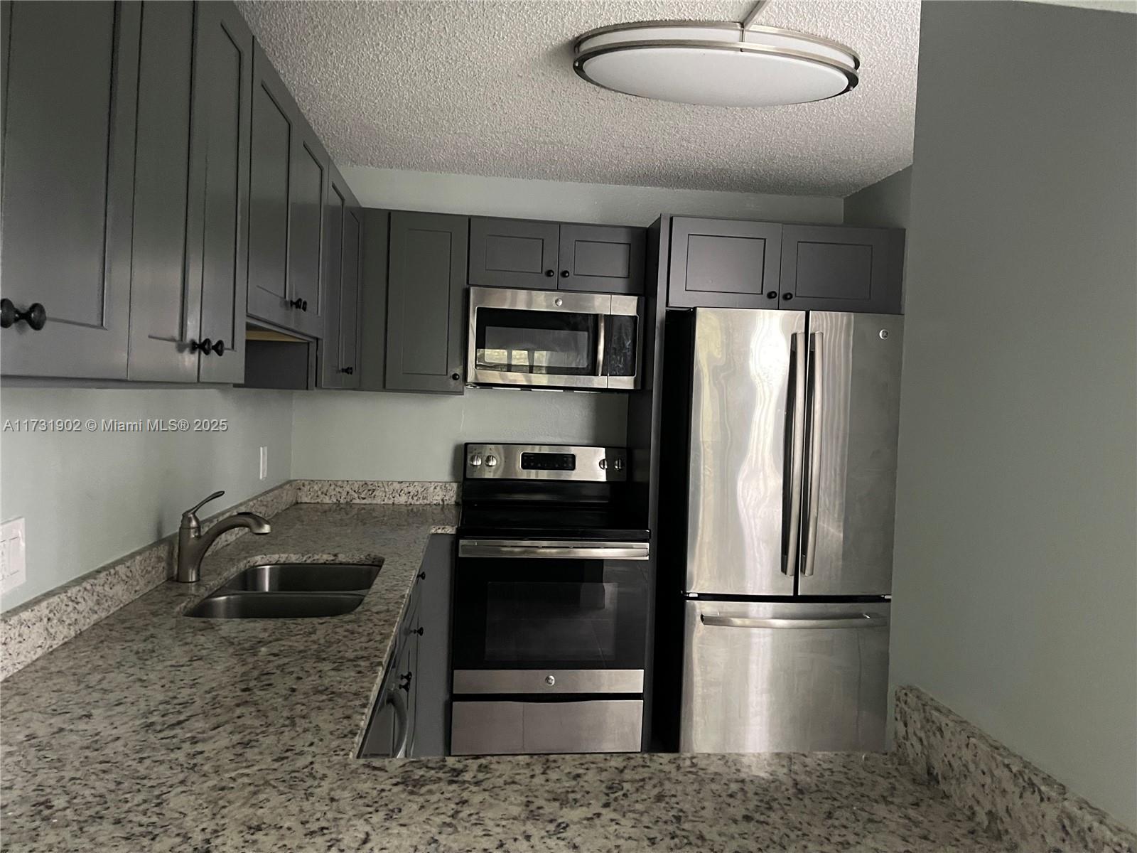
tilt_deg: -1.7
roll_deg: -1.6
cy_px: 426
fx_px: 821
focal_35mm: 25
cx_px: 568
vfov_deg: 54.9
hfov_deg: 69.4
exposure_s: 1/30
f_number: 1.6
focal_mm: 5.1
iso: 640
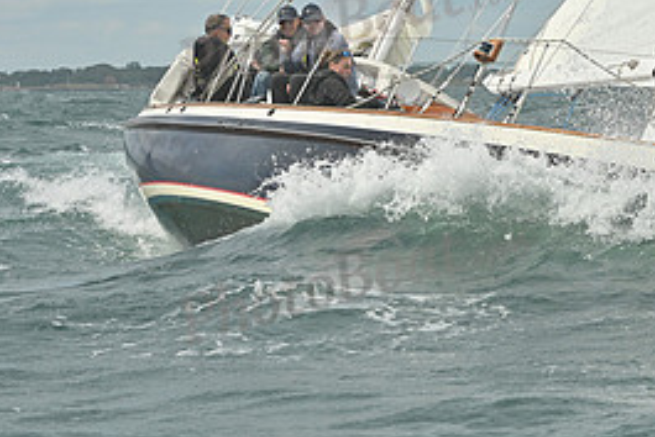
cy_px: 117
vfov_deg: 6.3
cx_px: 657
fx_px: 3987
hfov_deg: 9.3
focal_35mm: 219
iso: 320
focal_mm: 100
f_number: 13
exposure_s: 1/1250
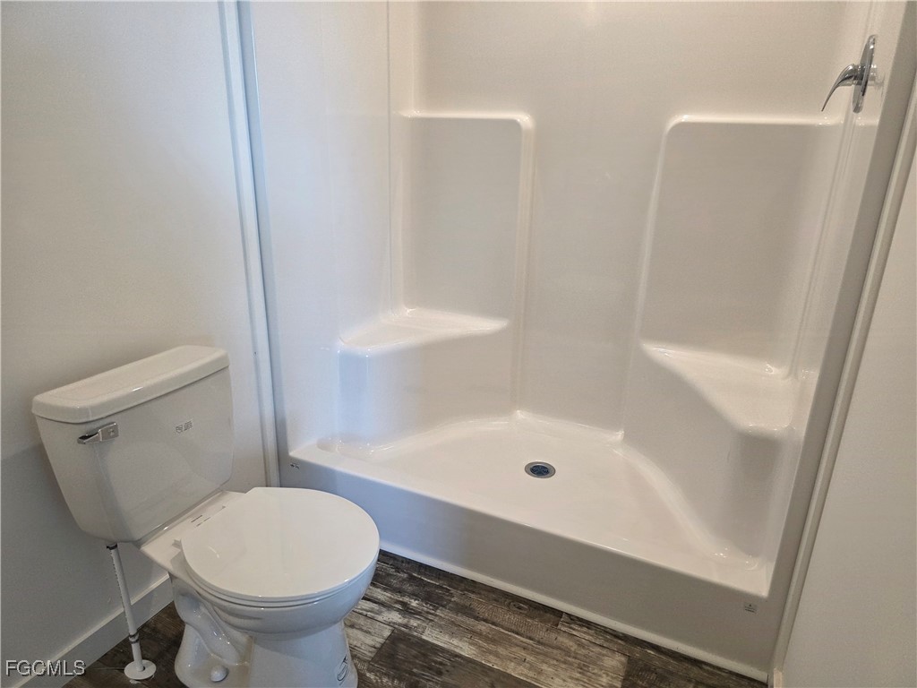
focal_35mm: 23
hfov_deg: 73.9
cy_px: 344
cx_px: 458
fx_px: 609
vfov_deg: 58.9
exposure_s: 1/120
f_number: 1.7
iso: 200
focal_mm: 6.3
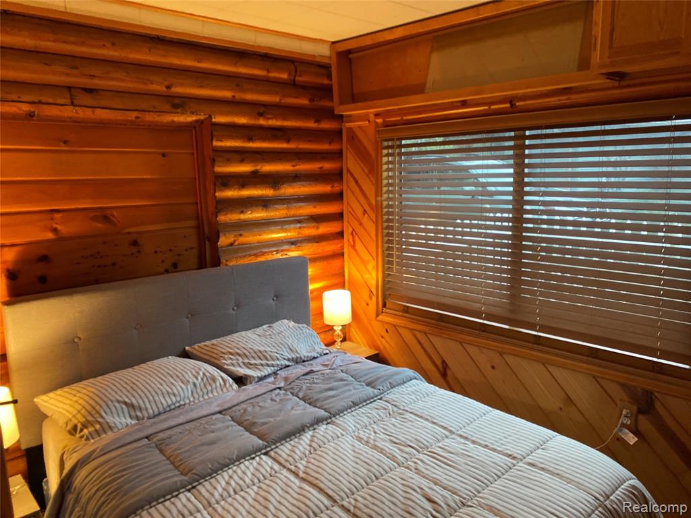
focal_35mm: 26
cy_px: 259
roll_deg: +1.0
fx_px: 519
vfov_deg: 53.1
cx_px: 346
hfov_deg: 67.3
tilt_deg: -10.0
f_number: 1.8
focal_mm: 4.25
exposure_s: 1/60
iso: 500
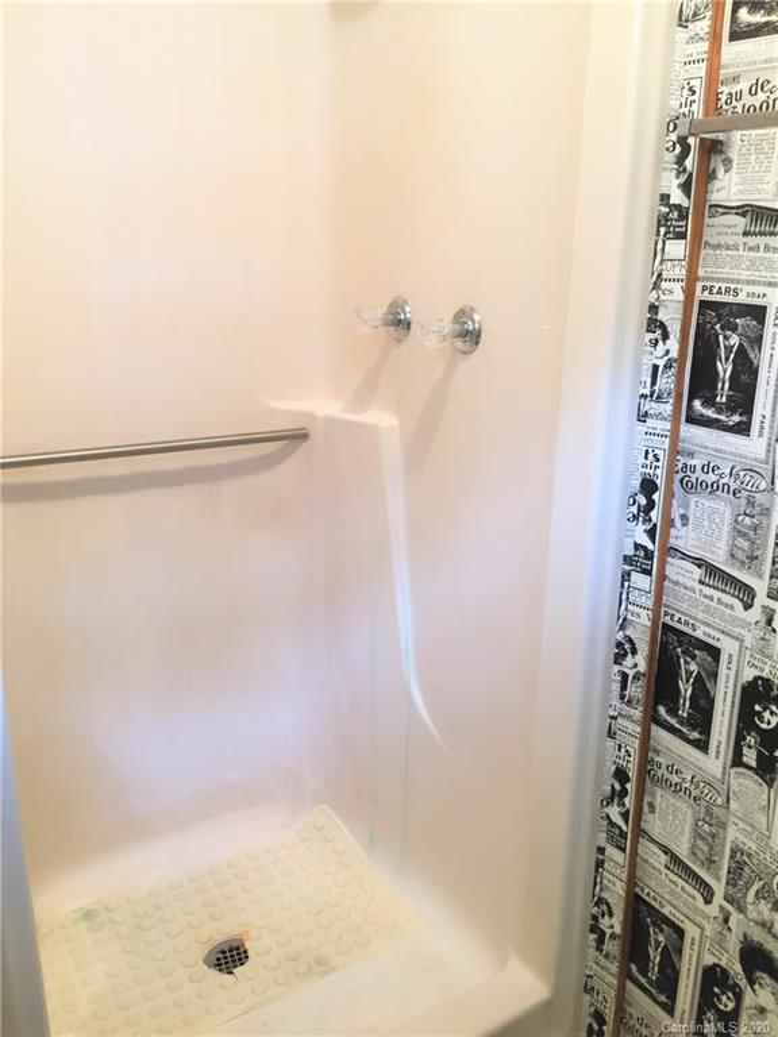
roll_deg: -0.5
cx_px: 389
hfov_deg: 48.2
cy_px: 518
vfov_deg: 61.7
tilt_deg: -19.5
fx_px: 869
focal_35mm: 29
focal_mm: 4.15
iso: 64
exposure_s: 1/30
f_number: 2.2
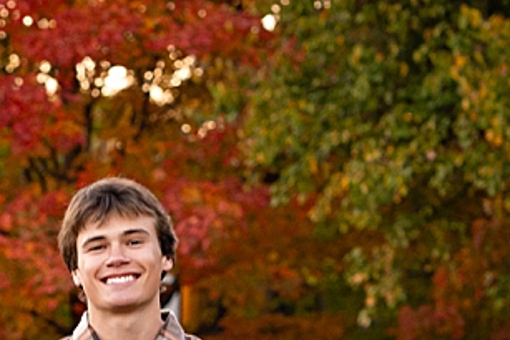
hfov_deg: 5.8
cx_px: -198
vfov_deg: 3.9
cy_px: 614
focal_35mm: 354
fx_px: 5017
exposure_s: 1/160
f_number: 5
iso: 1000
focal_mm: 85
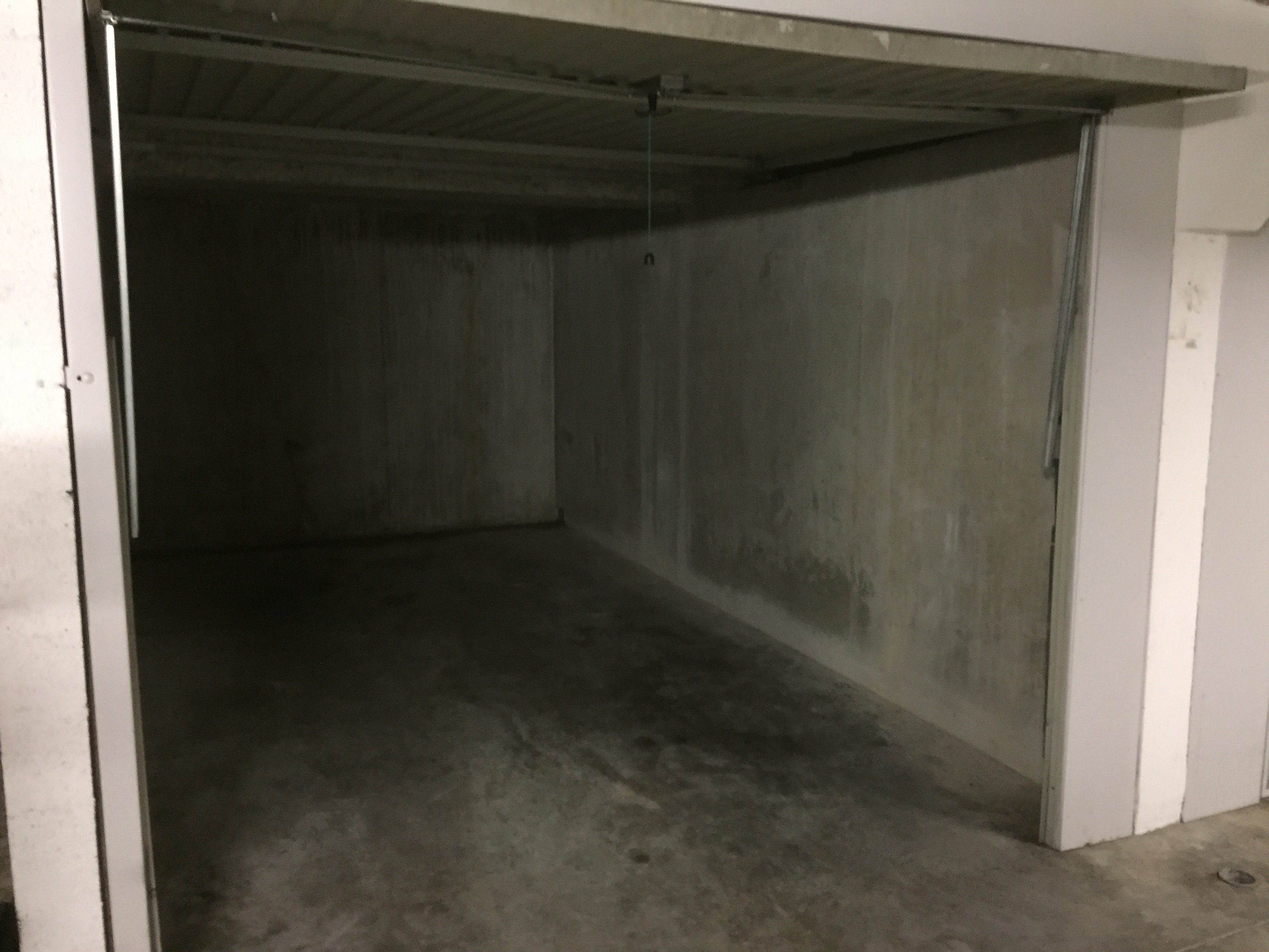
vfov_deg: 48.2
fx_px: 1063
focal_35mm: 29
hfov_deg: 61.7
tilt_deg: -8.1
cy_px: 476
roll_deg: -1.0
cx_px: 634
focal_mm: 4.15
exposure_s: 1/17
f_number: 2.2
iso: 500
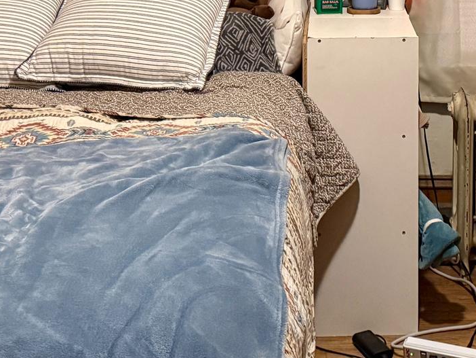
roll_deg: +0.4
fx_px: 963
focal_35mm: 70
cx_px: 367
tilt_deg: -4.3
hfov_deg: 27.3
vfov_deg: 19.5
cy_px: -93
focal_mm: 6.76
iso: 800
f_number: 1.78
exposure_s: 1/40
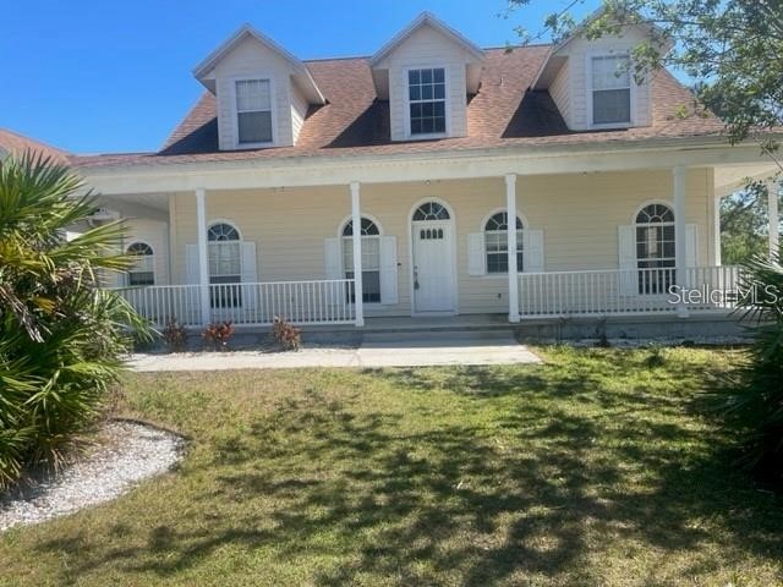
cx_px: 392
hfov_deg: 67.3
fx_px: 588
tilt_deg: -2.2
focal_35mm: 26
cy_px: 294
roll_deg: +1.5
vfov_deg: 53.1
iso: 32
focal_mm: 5.1
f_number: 1.6
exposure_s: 1/1946
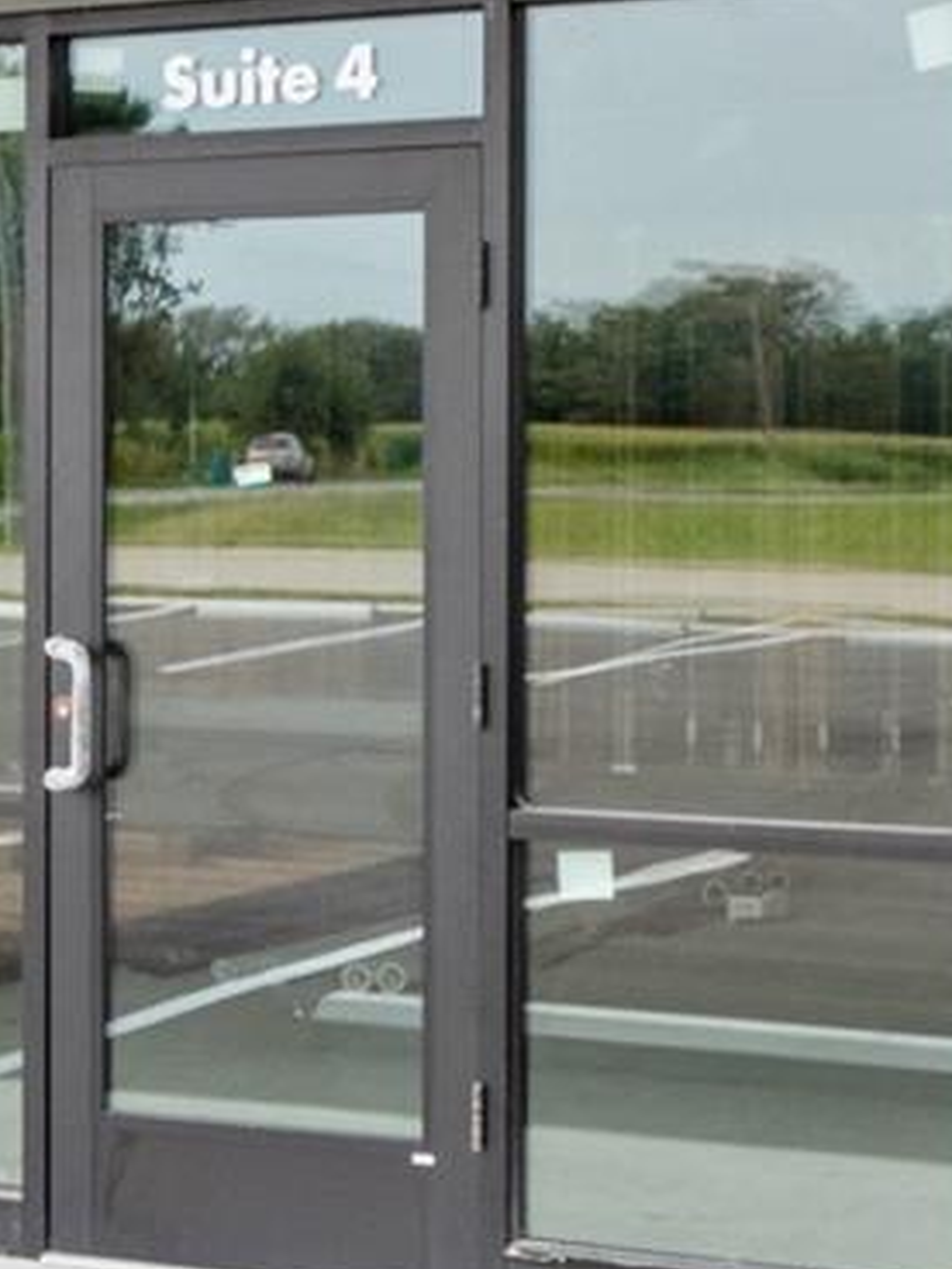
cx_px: 266
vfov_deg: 21.5
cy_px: 562
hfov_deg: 16.2
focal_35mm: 91
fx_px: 3337
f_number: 9
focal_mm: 17
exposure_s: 1/125
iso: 400
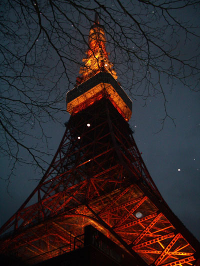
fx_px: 270
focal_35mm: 35
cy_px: 133
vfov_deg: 52.6
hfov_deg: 40.7
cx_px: 100
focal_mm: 5.8
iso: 200
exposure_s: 1/60
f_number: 2.6
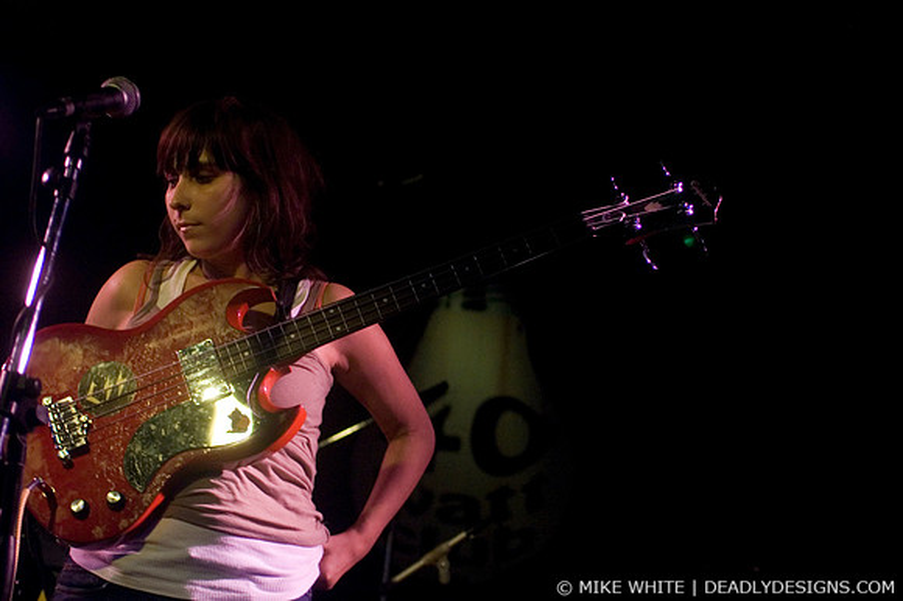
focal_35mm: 72
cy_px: 300
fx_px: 1805
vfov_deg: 18.9
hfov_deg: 28.1
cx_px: 452
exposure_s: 1/60
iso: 800
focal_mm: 48
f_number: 2.8
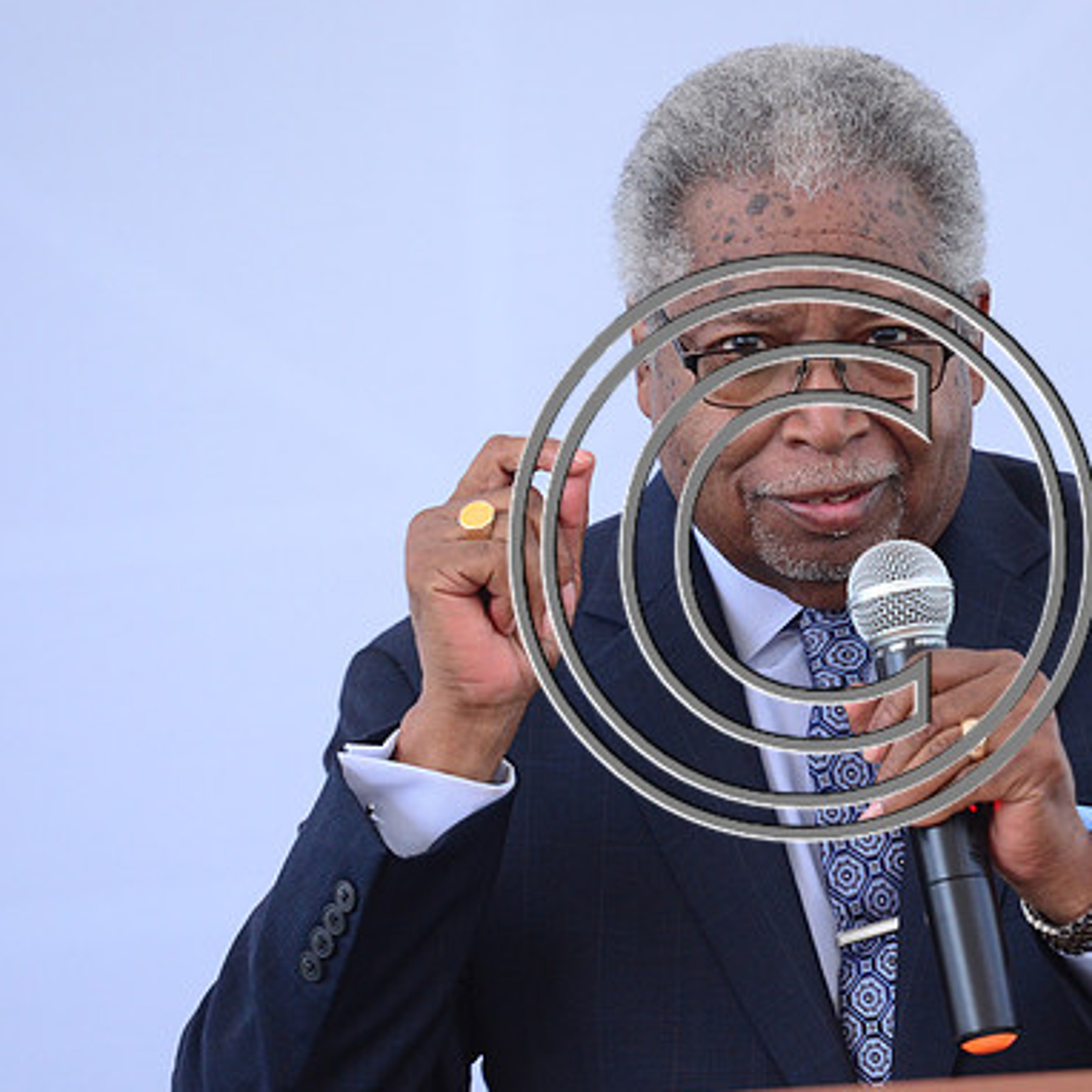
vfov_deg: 4.7
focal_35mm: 377
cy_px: 546
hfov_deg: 4.7
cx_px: 803
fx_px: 13443
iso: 800
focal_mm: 195
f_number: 2.8
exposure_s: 1/160
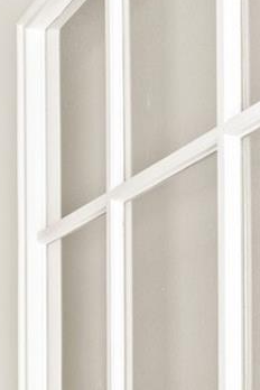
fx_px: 747
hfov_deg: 14.6
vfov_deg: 26.6
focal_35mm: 69
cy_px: 443
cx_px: -323
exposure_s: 1/13
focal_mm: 10
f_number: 6.3
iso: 400
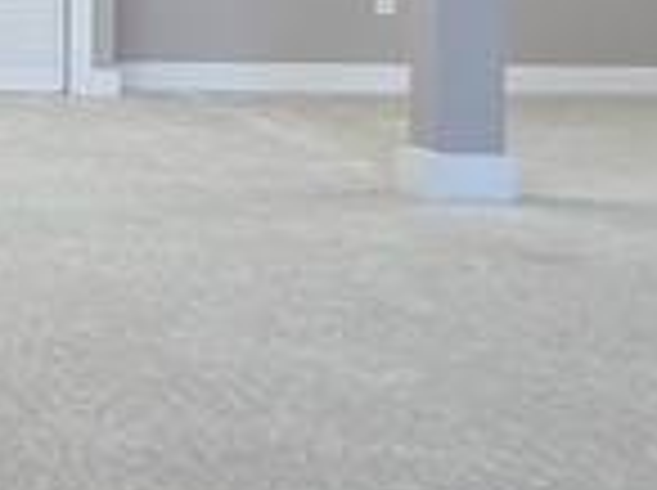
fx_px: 1213
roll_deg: +0.1
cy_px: -49
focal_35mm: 64
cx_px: -353
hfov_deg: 23.6
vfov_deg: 21.7
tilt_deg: -0.6
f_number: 2.2
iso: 200
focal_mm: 2.22
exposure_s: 1/120
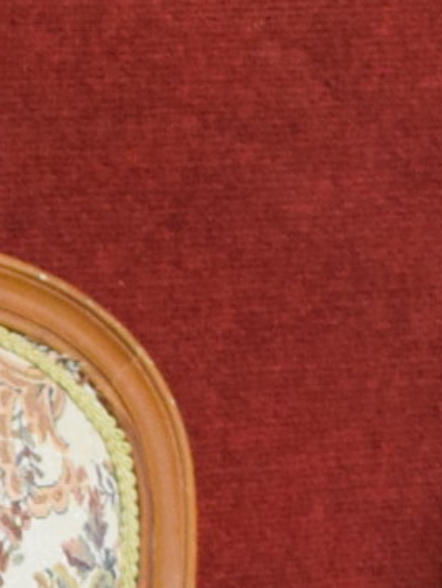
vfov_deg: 5.8
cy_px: 623
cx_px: -1618
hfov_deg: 4.0
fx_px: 5768
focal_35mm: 339
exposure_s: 1/5
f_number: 5.6
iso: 1600
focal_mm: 28
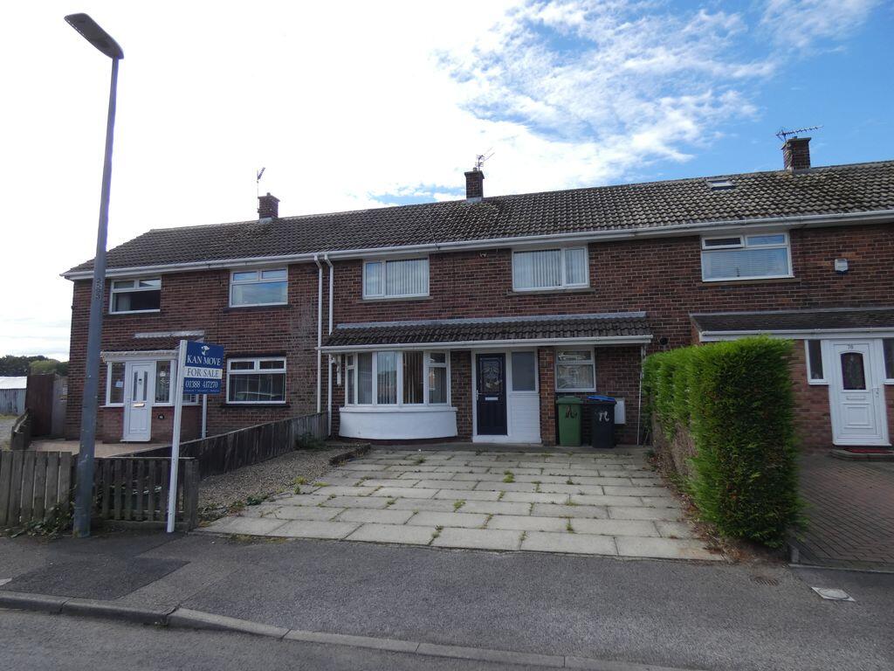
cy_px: 336
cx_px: 447
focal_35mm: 20
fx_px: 517
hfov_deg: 81.7
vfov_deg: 66.0
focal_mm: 3.6
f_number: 2.8
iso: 80
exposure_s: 1/800
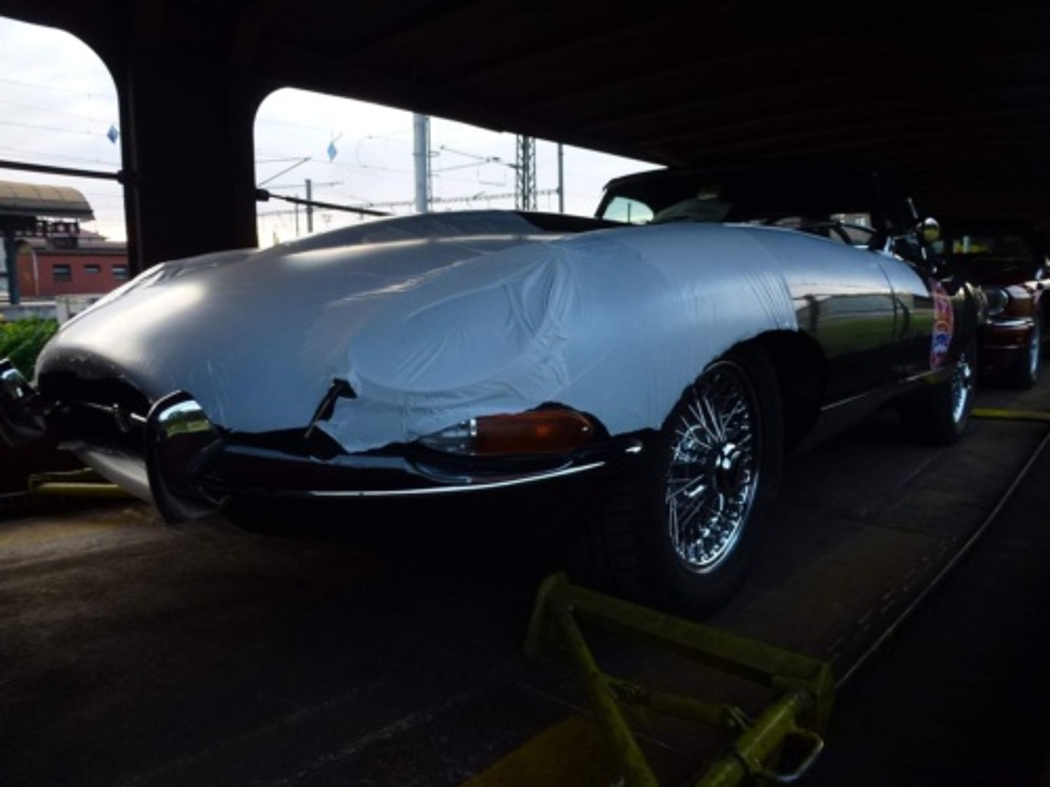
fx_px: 728
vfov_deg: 56.8
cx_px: 525
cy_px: 394
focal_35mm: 24
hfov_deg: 71.6
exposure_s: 1/60
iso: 160
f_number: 3.3
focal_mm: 4.3
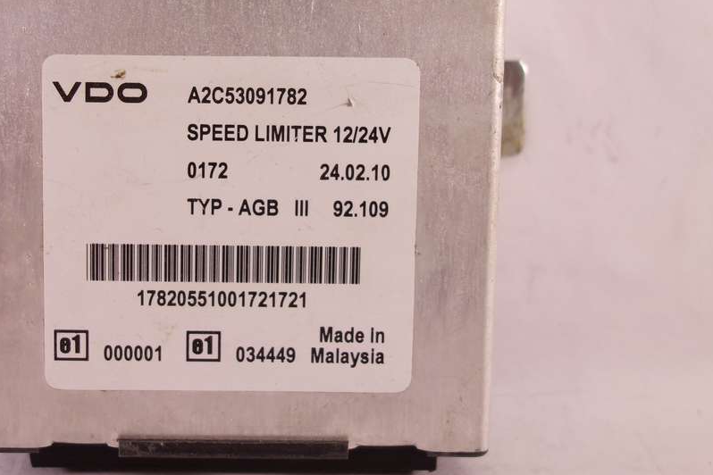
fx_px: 951
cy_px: 104
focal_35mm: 48
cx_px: 250
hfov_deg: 40.7
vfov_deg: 27.6
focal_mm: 10.4
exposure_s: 1/125
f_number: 2.2
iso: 200
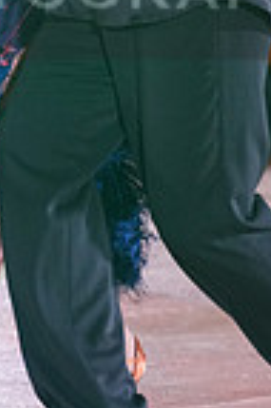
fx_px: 4369
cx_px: 10
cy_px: -34
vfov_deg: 5.3
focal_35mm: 386
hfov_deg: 3.6
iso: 2500
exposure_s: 1/320
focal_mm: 95
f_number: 2.8
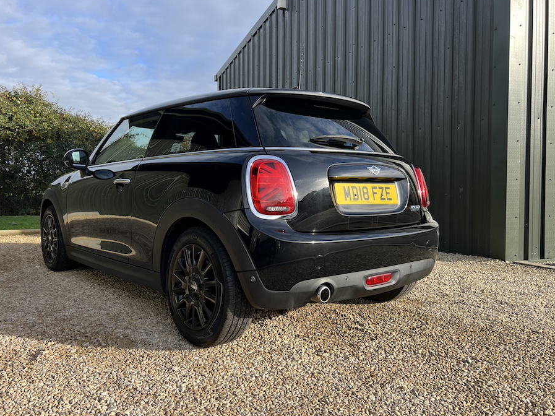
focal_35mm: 29
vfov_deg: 48.2
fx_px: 465
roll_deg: +0.6
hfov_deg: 61.6
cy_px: 194
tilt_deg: -2.0
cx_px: 263
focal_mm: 5.7
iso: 50
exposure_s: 1/1100
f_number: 1.5
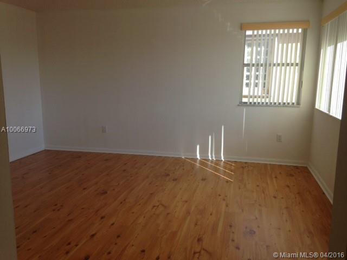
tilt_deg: -11.1
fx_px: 331
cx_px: 174
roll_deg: -1.5
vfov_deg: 42.9
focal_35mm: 33
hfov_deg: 55.4
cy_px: 130
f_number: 2.4
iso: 50
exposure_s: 1/341
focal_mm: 4.12
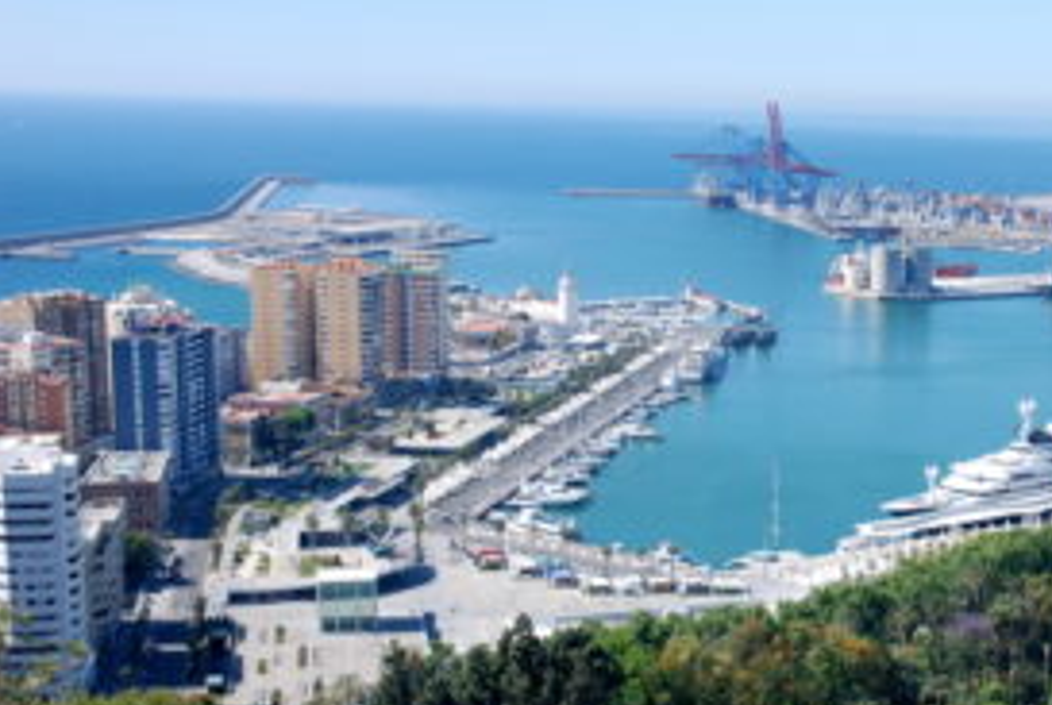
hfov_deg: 29.2
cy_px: 453
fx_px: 1932
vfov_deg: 20.6
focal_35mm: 66
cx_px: 956
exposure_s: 1/200
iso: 100
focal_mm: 24
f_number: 7.1
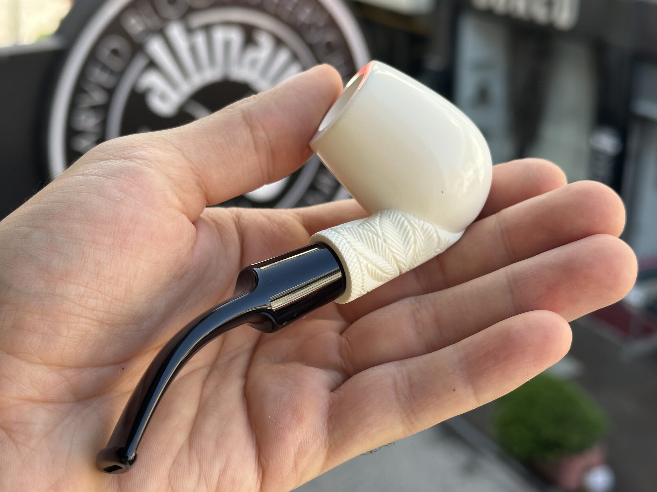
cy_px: 256
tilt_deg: -23.1
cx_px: 292
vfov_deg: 27.0
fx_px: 1025
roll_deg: +1.0
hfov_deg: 35.5
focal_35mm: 54
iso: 64
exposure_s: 1/417
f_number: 1.78
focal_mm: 6.86
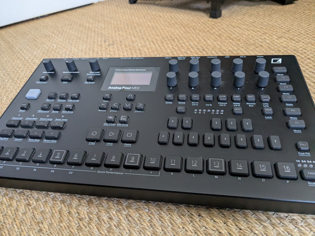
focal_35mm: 27
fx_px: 246
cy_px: 118
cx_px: 158
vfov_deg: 51.4
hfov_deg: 65.3
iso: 865
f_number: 1.73
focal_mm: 4.38
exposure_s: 1/99.9
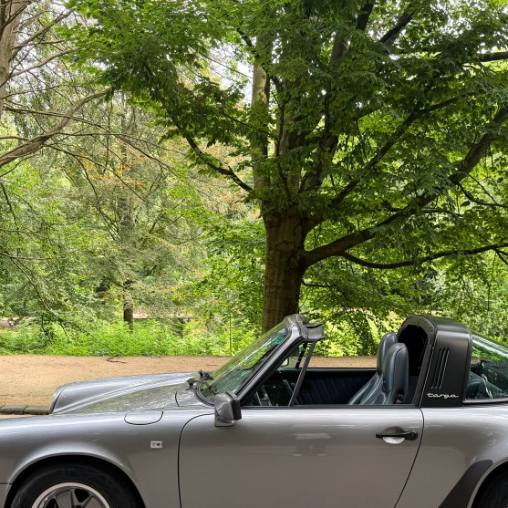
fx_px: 648
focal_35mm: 39
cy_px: 308
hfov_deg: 42.6
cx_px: 308
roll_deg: -1.1
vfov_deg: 42.6
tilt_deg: -5.1
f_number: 1.78
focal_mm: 6.76
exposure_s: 1/179
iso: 80
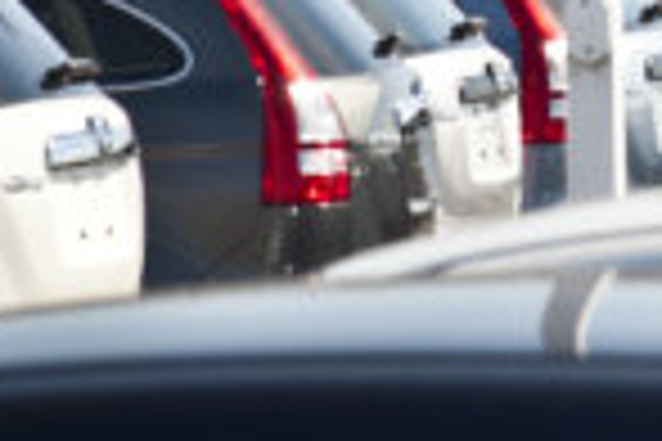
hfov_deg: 3.5
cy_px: -232
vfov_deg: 2.3
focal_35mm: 585
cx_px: 1013
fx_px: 10757
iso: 200
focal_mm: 112
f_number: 9
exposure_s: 1/400
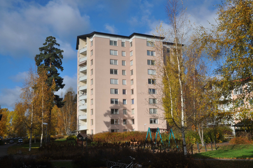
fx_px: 295
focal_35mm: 42
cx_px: 126
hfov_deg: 46.4
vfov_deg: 31.8
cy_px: 84
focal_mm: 28
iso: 200
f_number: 14
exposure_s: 1/200
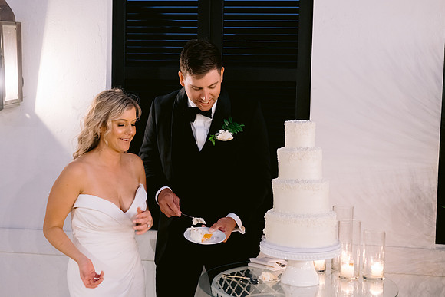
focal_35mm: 50
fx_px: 618
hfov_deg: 39.6
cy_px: 148
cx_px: 222
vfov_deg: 27.0
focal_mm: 50
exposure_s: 1/60
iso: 2500
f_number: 2.8
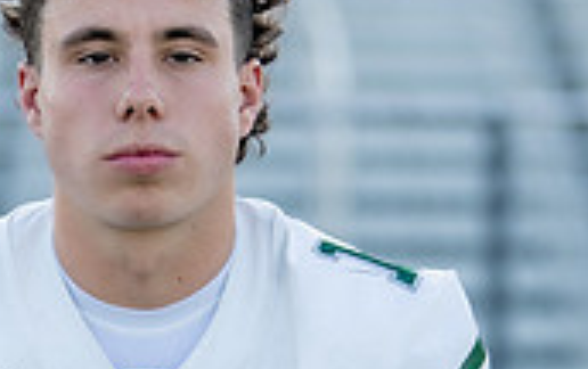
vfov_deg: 5.5
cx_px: 242
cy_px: 398
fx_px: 3819
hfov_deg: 8.8
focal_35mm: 238
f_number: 1.2
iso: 100
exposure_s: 1/2500
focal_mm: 50
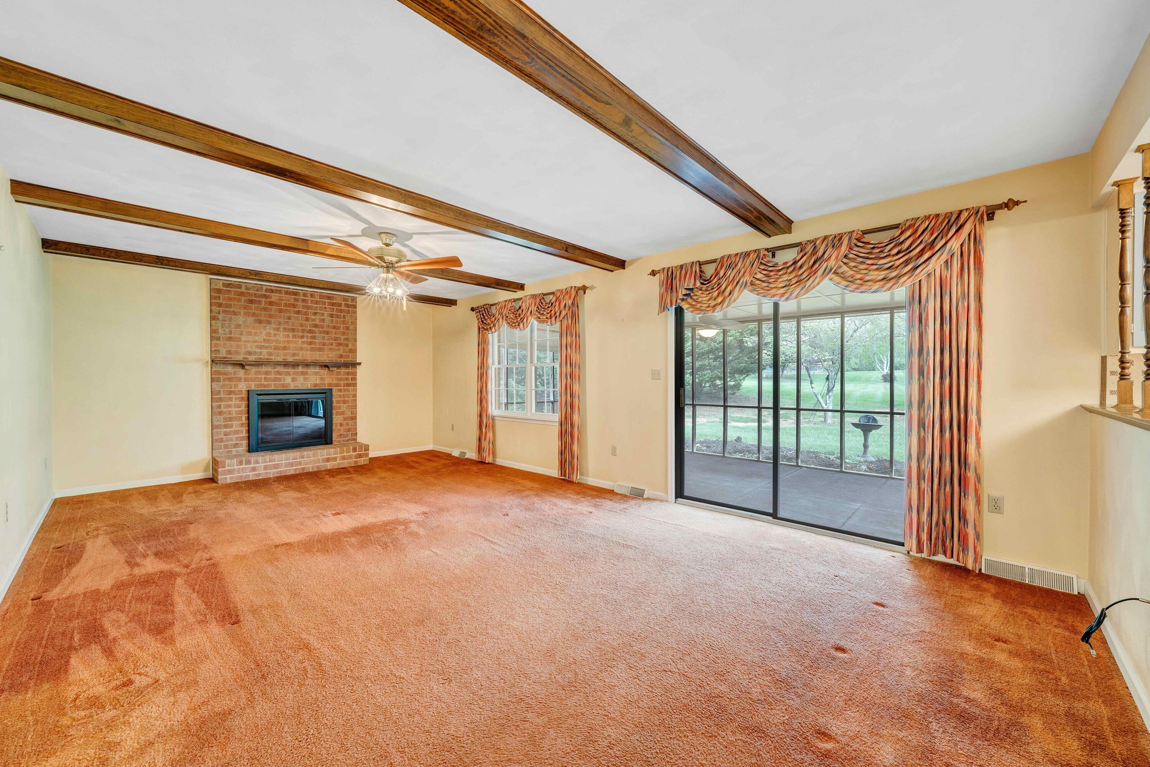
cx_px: 575
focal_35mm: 13
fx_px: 415
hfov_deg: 108.3
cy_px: 384
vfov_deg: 85.4
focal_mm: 13
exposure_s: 1/2
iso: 400
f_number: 9
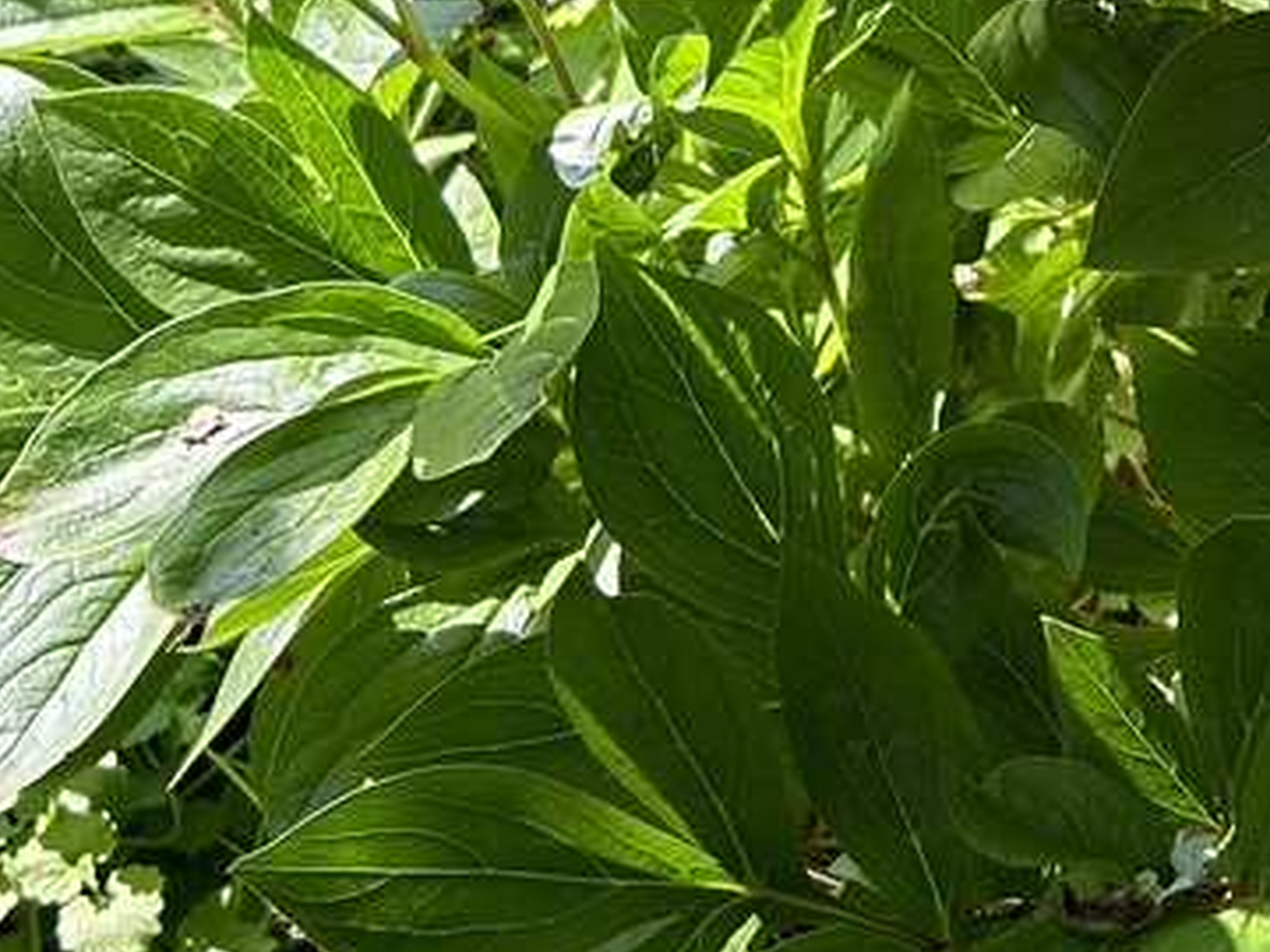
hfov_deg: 18.4
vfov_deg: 13.7
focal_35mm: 104
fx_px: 3816
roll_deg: +1.1
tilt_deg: -35.2
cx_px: 1288
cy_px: -261
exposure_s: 1/270
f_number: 1.5
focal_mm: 5.7
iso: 50
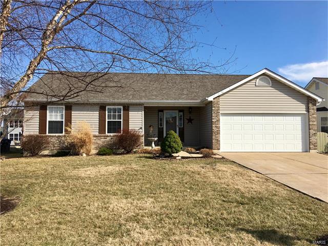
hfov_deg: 61.7
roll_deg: +0.0
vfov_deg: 48.2
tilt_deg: +3.7
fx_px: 275
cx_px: 164
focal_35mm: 29
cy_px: 123
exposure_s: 1/1451
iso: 25
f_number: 2.2
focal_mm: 4.15
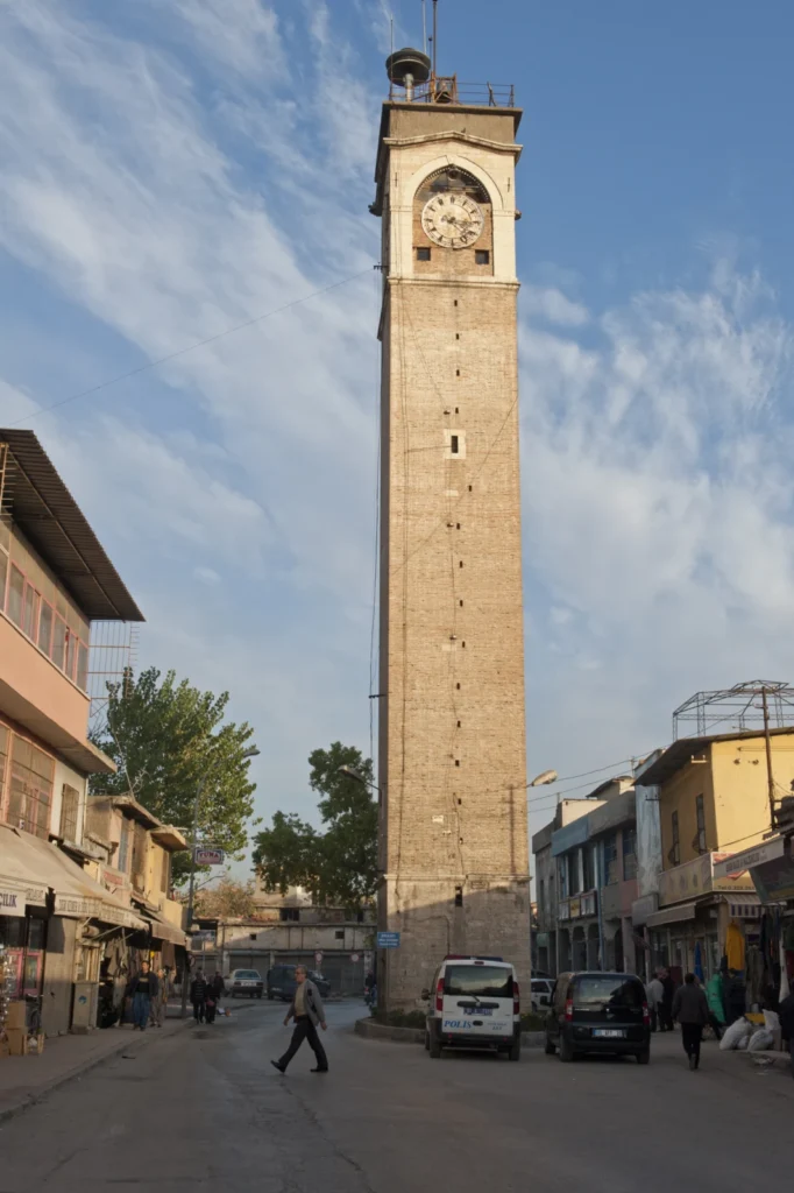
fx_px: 1258
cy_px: 596
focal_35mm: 38
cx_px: 397
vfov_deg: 50.7
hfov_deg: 35.0
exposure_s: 1/1250
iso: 640
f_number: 8
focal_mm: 38
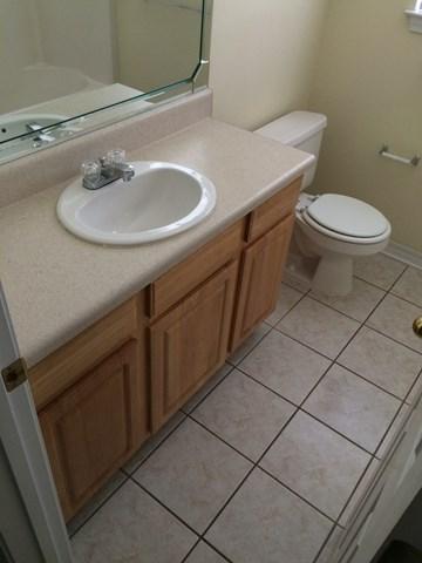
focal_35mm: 29
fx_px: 471
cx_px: 211
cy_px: 282
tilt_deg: -41.6
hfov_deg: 48.2
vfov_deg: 61.7
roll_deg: -4.9
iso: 160
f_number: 2.2
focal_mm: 4.15
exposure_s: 1/30
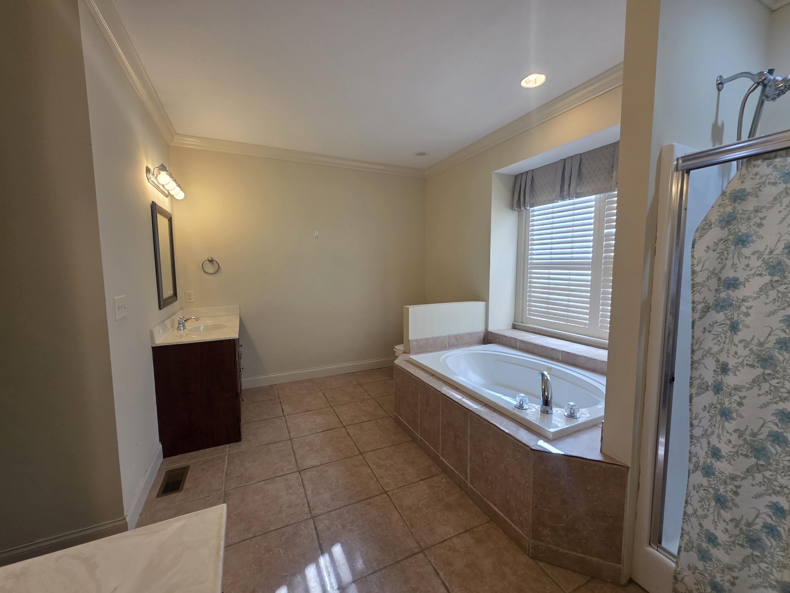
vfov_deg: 89.9
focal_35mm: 13
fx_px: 297
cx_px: 395
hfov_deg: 106.2
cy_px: 296
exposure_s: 1/120
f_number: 1.9
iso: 125
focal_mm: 2.2
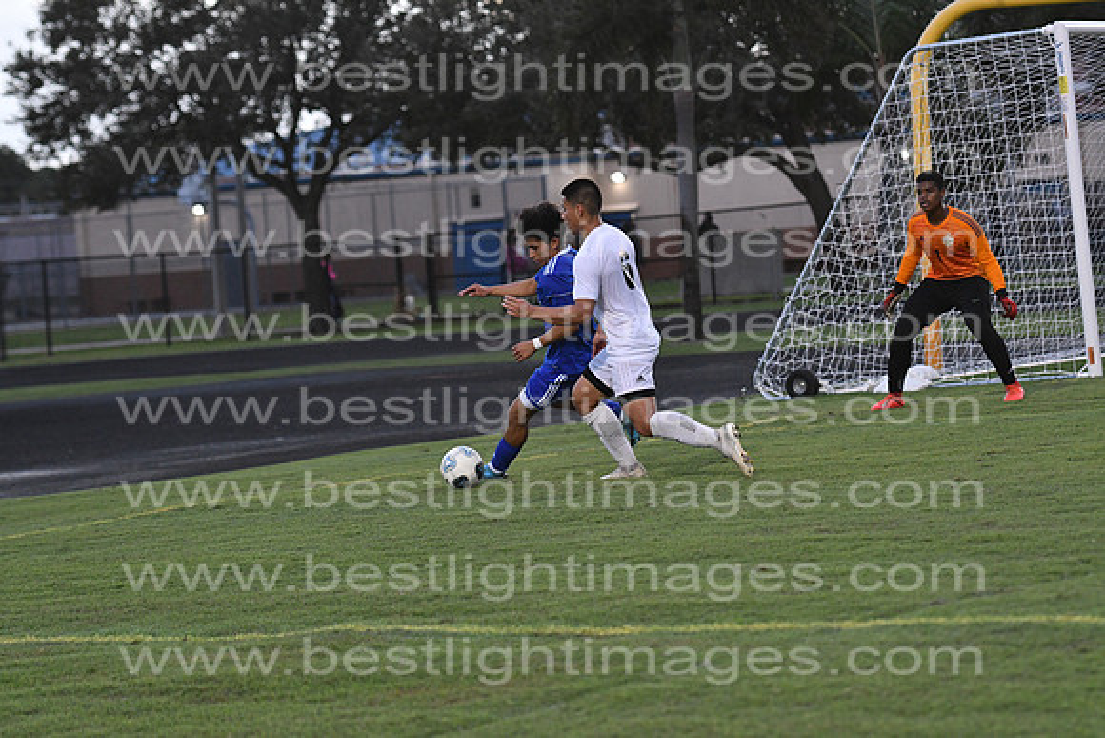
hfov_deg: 14.0
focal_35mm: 147
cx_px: 552
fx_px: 4513
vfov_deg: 9.3
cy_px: 369
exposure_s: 1/800
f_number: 3.2
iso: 1600
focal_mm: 98
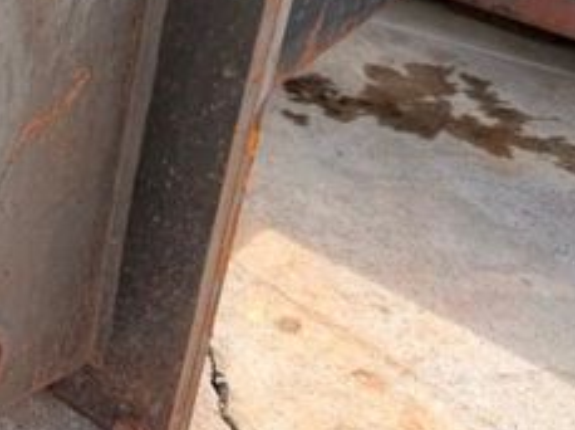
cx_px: -98
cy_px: 45
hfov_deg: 27.4
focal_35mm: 63
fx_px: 1045
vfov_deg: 22.7
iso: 80
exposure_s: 1/728
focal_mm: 6.76
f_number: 1.78
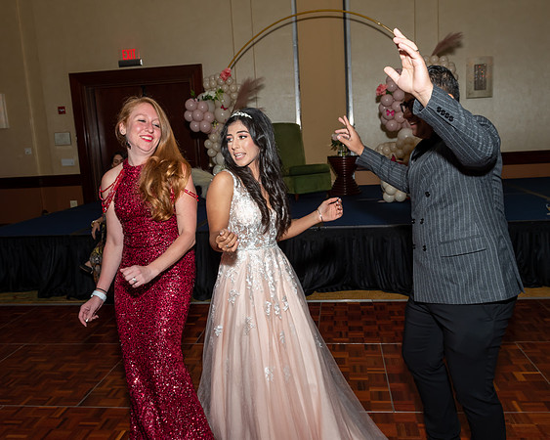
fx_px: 505
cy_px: 216
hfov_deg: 57.2
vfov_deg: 47.1
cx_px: 277
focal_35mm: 31
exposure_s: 1/250
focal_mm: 18
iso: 400
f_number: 6.3
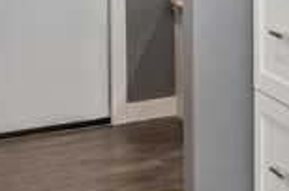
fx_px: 961
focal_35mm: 120
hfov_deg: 13.5
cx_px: 651
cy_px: -140
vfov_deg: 10.7
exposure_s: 1/3.33
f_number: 10
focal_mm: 16
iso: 400
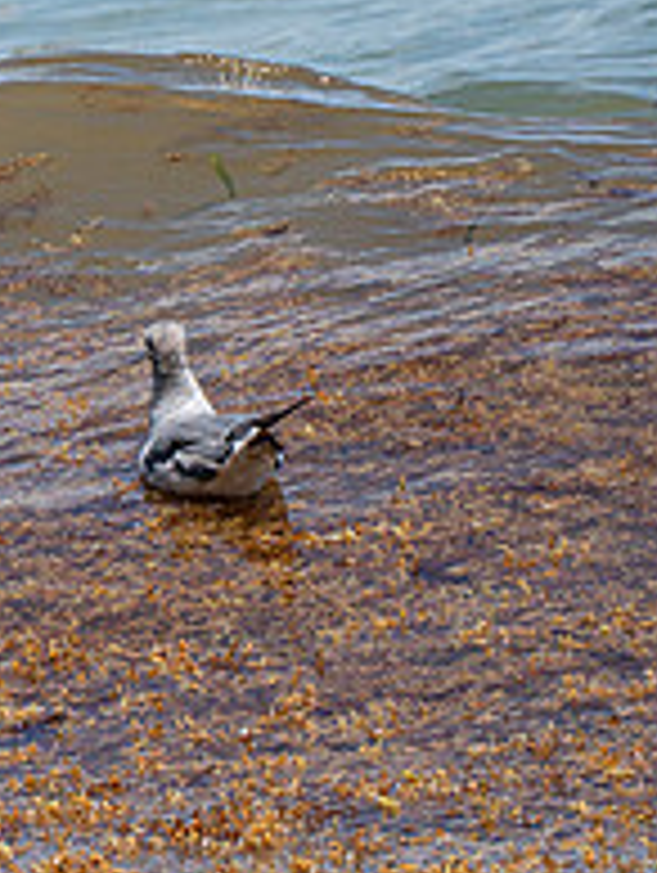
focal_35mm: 1148
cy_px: 376
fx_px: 28988
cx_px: -459
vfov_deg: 1.7
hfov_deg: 1.3
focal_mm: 400
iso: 640
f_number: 10
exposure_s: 1/1250
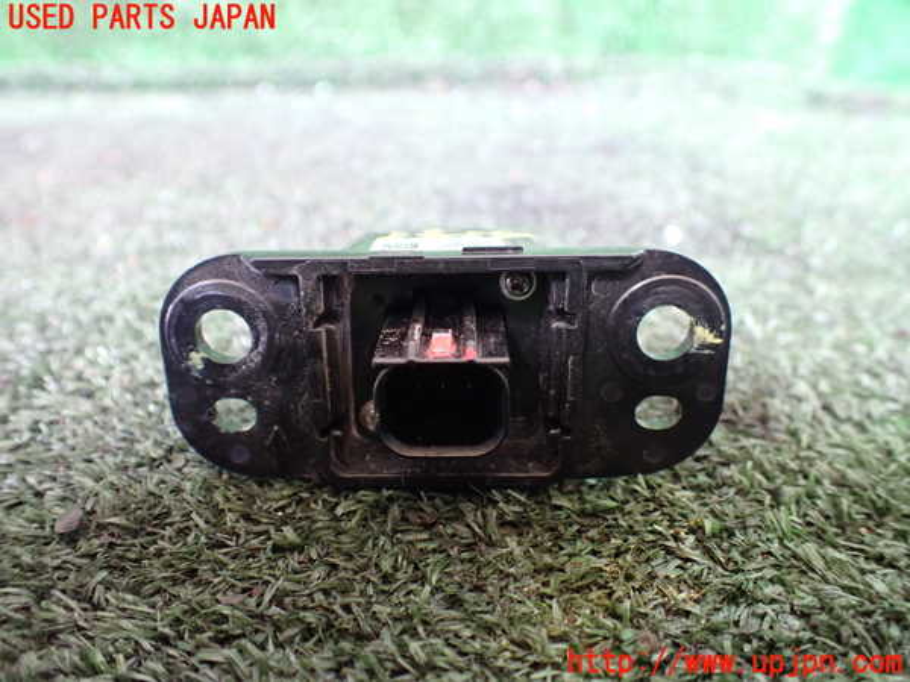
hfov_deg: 60.0
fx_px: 789
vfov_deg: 46.8
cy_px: 341
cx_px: 455
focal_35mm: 30
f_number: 2.3
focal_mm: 5.4
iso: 800
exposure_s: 1/40
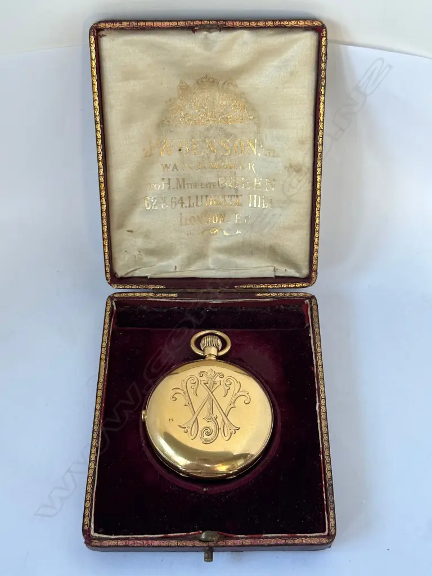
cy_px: 288
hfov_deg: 30.3
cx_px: 216
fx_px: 799
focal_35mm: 48
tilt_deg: -54.3
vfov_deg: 39.7
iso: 160
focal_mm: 6.86
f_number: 1.78
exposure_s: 1/60
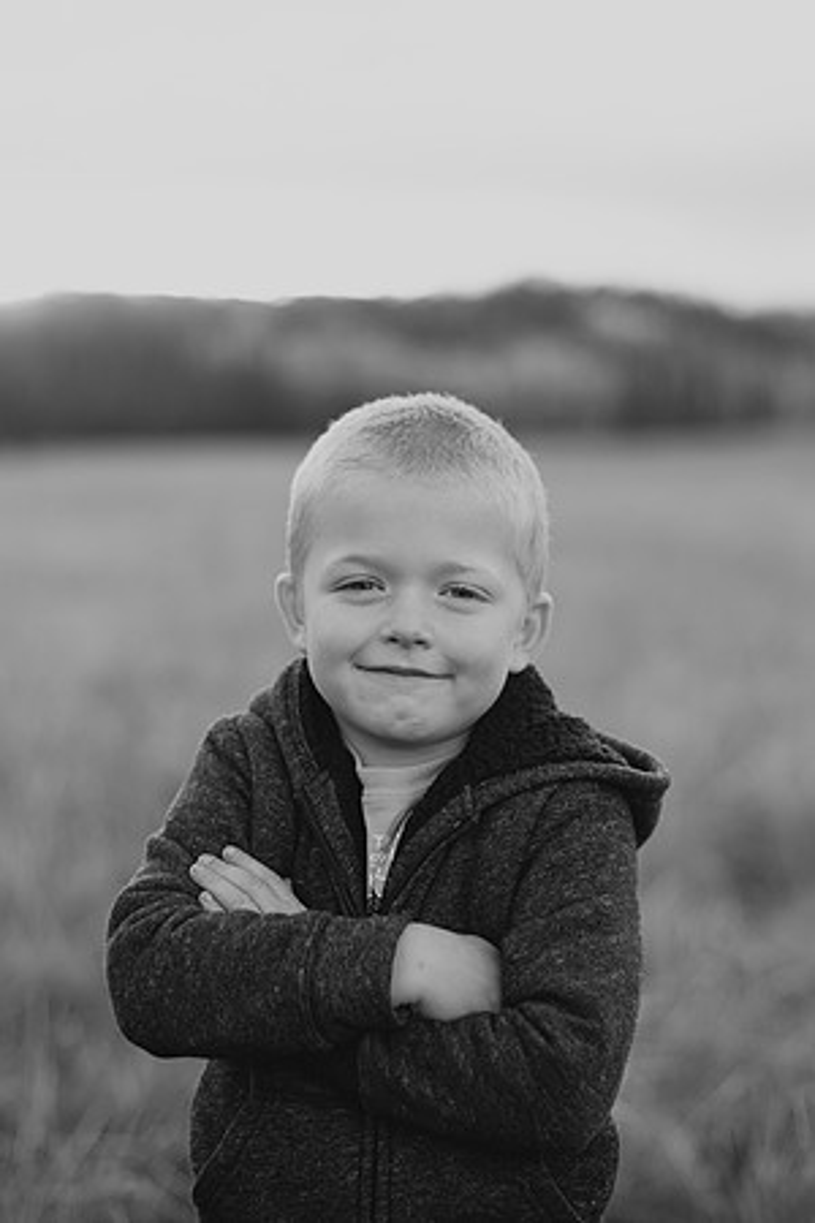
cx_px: 440
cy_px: 612
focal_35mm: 75
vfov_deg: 27.0
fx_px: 2545
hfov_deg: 18.2
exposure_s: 1/500
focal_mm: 50
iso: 160
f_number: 2
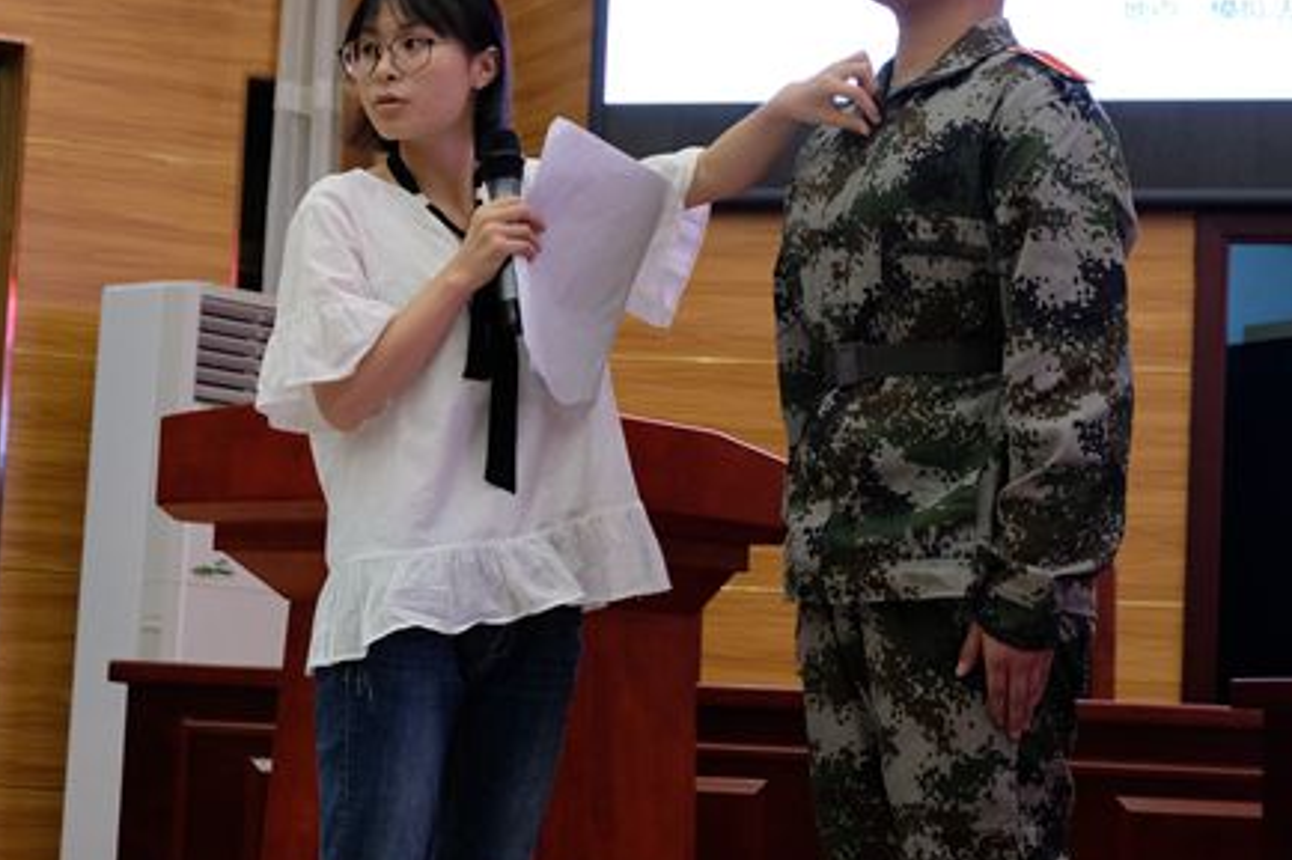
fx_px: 3372
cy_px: 348
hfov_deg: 21.7
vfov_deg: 14.5
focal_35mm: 94
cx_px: 661
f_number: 5.6
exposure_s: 1/60
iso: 2500
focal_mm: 45.2
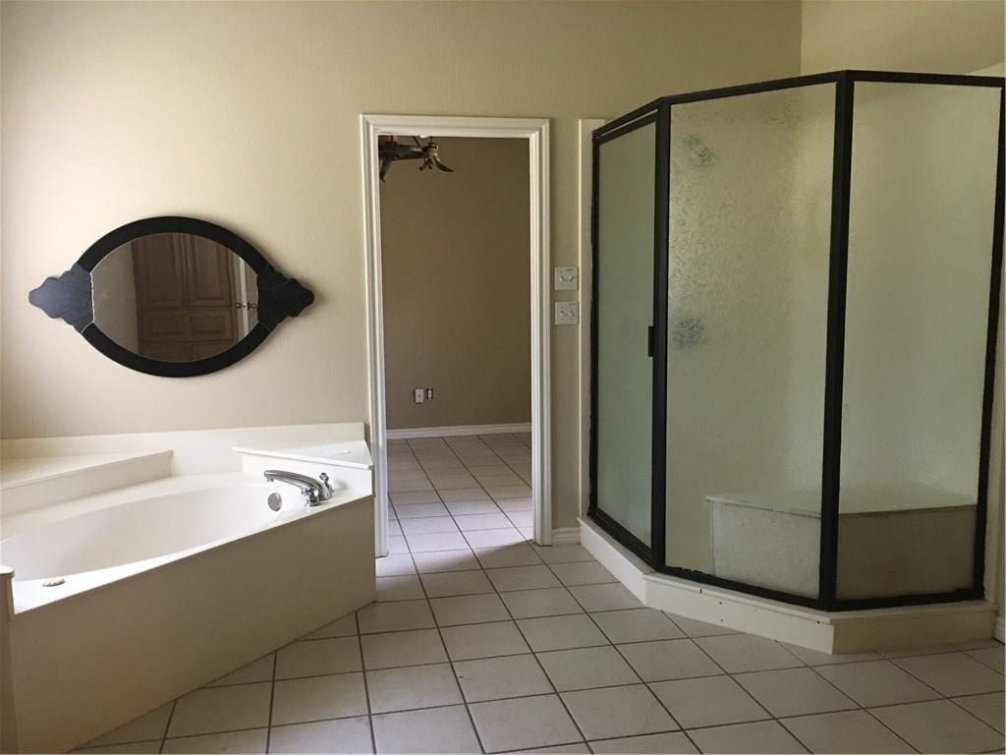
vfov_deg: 48.2
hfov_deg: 61.7
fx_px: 843
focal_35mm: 29
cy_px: 378
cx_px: 503
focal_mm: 4.15
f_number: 2.2
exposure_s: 1/15
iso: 100
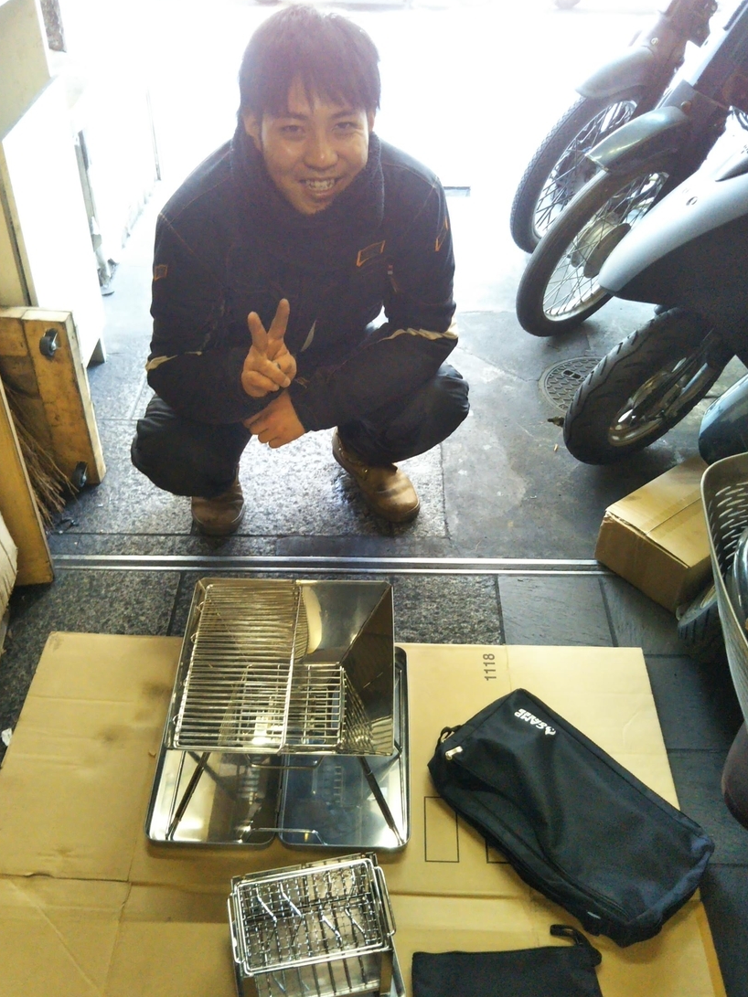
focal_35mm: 33
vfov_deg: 55.4
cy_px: 509
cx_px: 376
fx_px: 951
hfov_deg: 42.9
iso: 223
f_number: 2.2
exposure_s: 1/32
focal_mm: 4
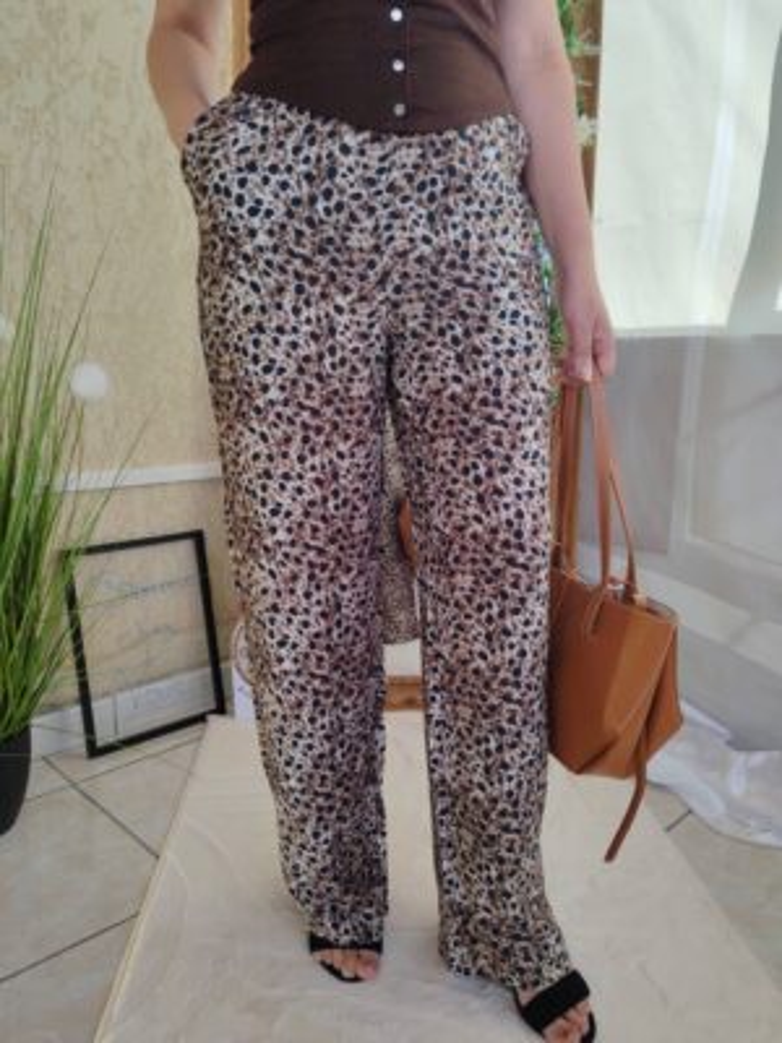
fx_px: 813
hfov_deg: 51.4
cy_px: 522
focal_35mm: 27
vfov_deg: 65.3
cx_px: 391
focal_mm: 6.12
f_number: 1.9
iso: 50
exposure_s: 1/320
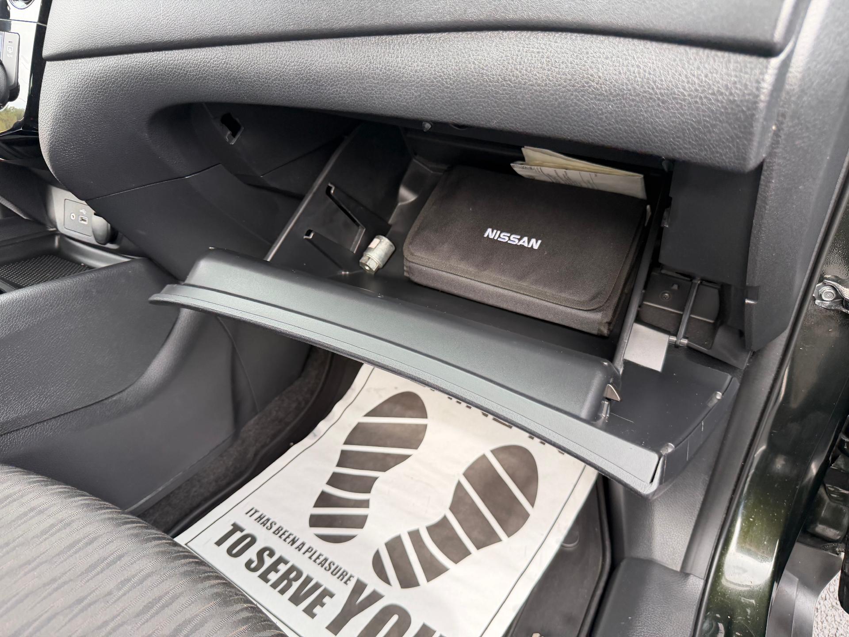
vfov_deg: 56.8
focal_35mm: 24
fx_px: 589
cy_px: 318
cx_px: 424
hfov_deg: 71.6
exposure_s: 1/204
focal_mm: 6.76
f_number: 1.78
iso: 125
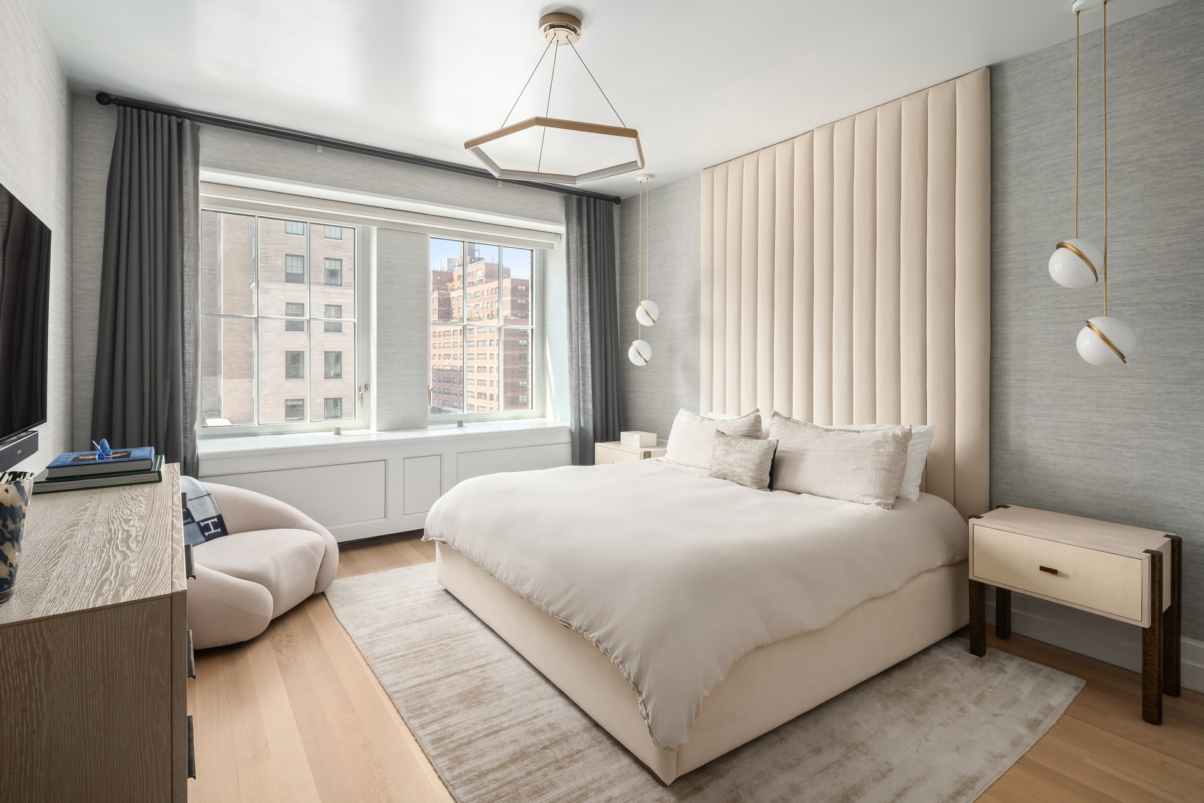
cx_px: 602
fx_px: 569
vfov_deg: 70.4
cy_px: 402
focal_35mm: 17
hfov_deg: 93.3
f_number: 16
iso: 640
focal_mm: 17
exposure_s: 1/5
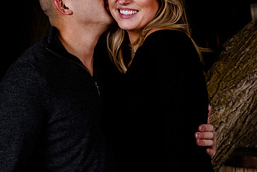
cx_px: 117
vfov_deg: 10.0
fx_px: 971
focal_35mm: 136
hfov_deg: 15.1
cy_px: 20
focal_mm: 70
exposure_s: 1/160
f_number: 8
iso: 400
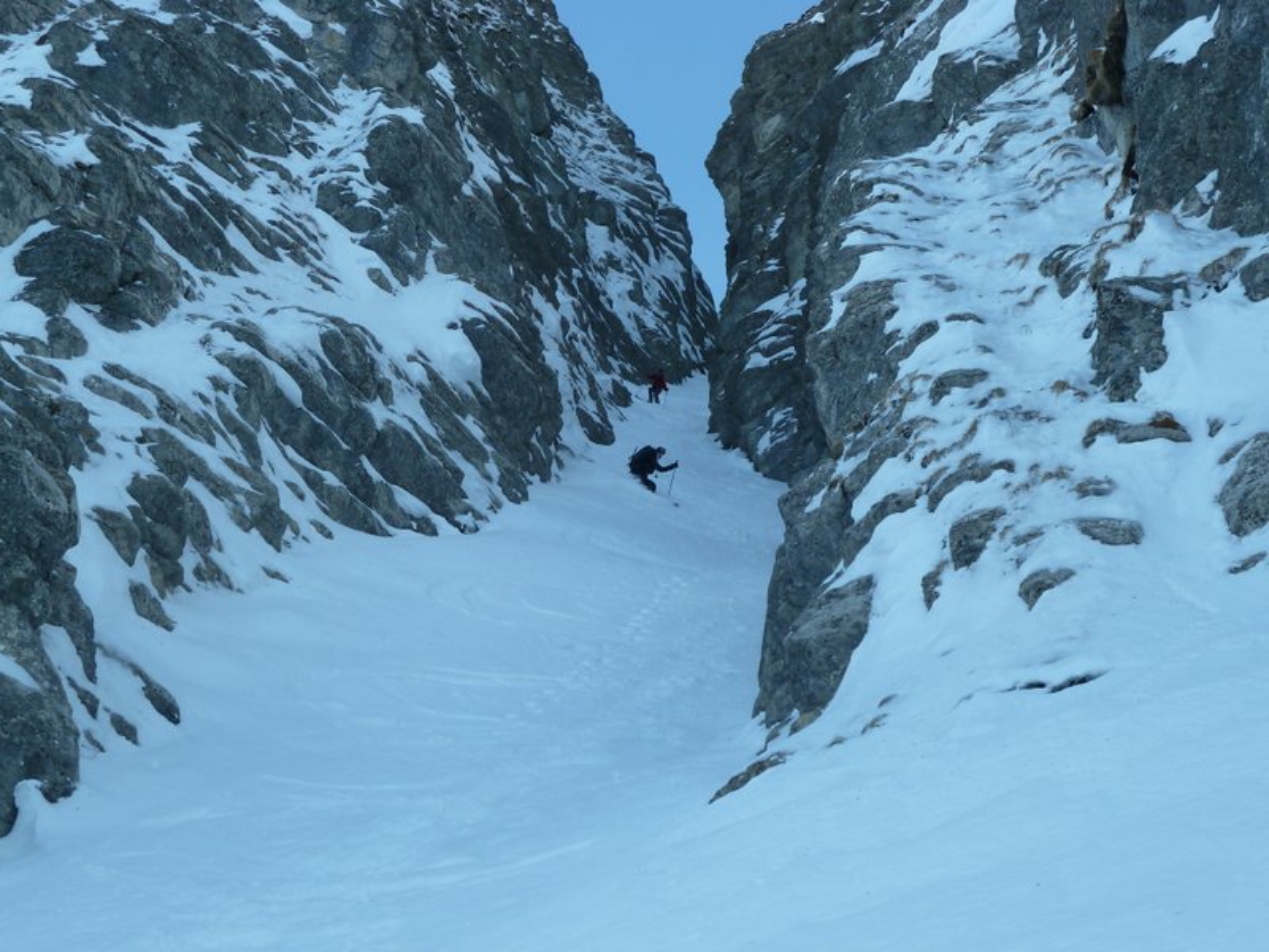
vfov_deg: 21.9
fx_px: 2456
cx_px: 634
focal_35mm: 67
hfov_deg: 29.0
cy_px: 476
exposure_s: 1/160
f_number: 4.1
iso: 80
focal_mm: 11
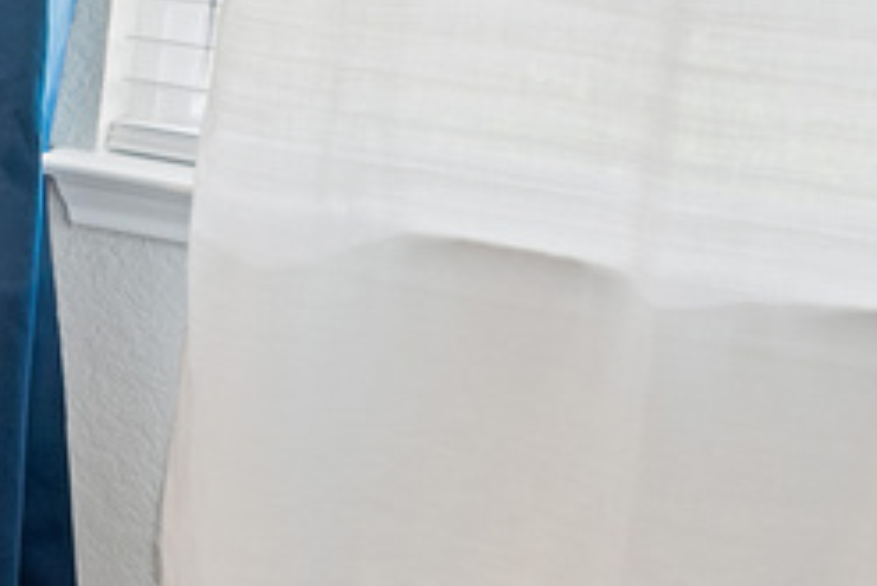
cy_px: -18
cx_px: -1502
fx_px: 2639
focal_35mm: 108
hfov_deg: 12.4
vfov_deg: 12.5
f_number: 11
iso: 100
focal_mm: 11
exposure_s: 5
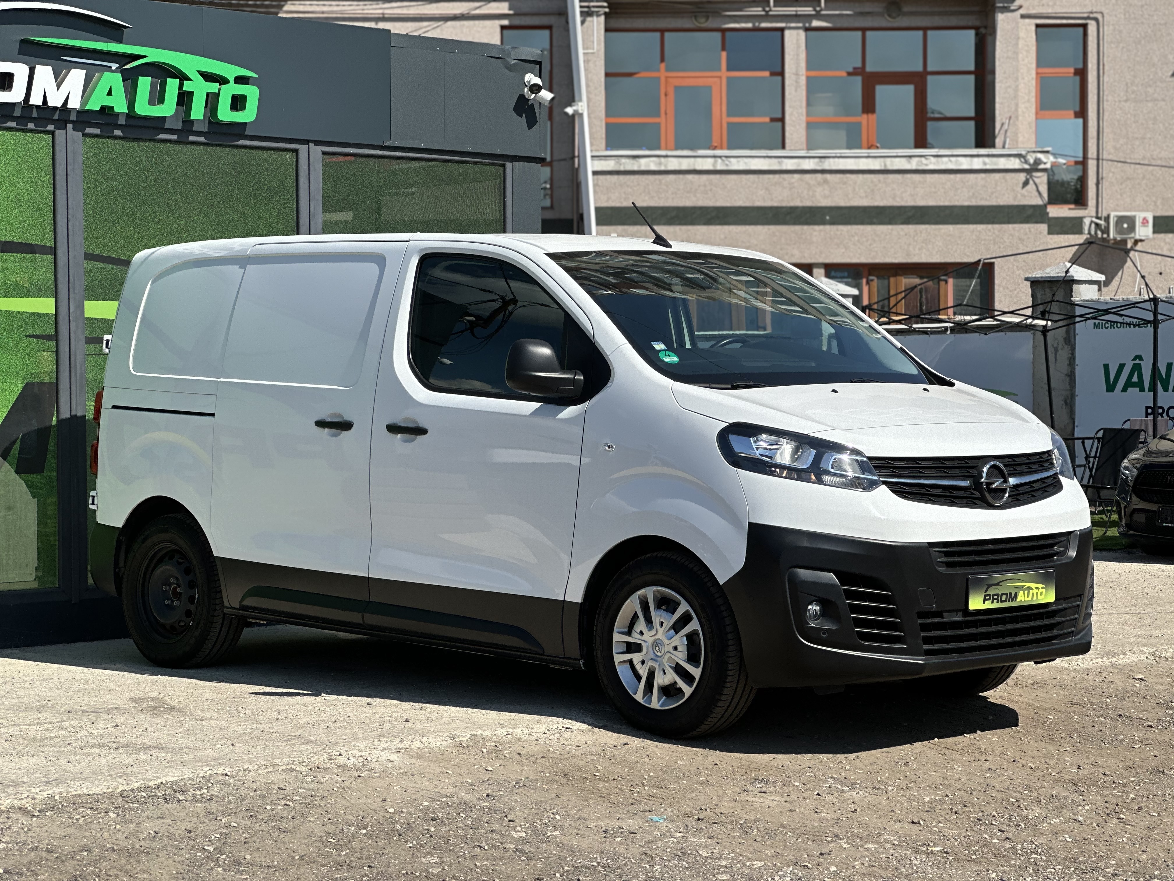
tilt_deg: +1.1
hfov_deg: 25.3
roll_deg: +0.7
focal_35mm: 77
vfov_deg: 19.1
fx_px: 2611
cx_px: 587
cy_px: 440
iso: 32
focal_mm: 9
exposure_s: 1/821
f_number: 2.8
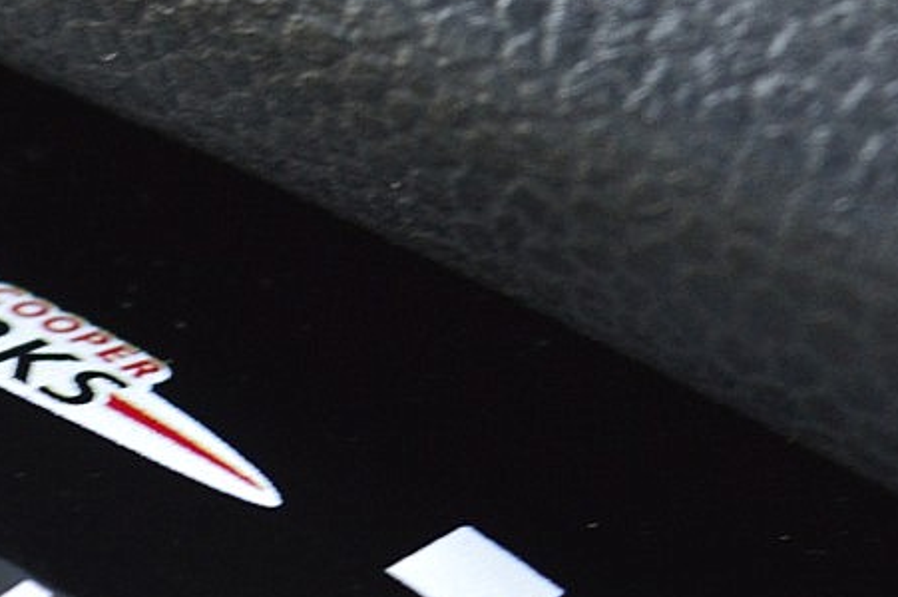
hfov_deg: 7.6
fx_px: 6730
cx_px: -20
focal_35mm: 270
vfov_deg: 5.1
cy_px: 364
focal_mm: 50
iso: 800
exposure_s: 1/60
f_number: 5.6
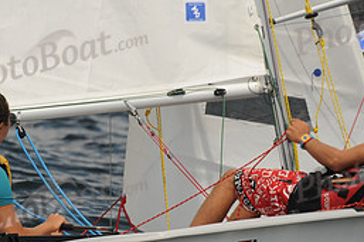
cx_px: 221
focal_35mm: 913
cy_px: 113
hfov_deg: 2.3
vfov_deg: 1.5
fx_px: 9225
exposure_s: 1/800
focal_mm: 270
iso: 200
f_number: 8
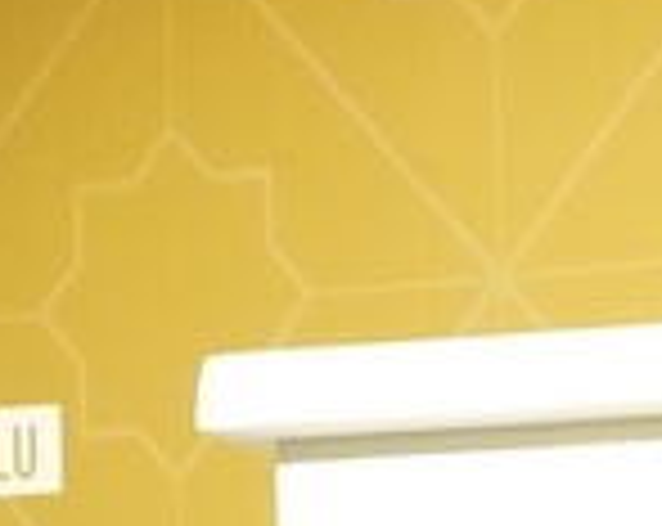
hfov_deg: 12.1
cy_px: 362
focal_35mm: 134
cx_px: 1482
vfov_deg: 11.5
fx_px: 2620
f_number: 8
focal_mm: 30
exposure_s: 1/160
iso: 8000
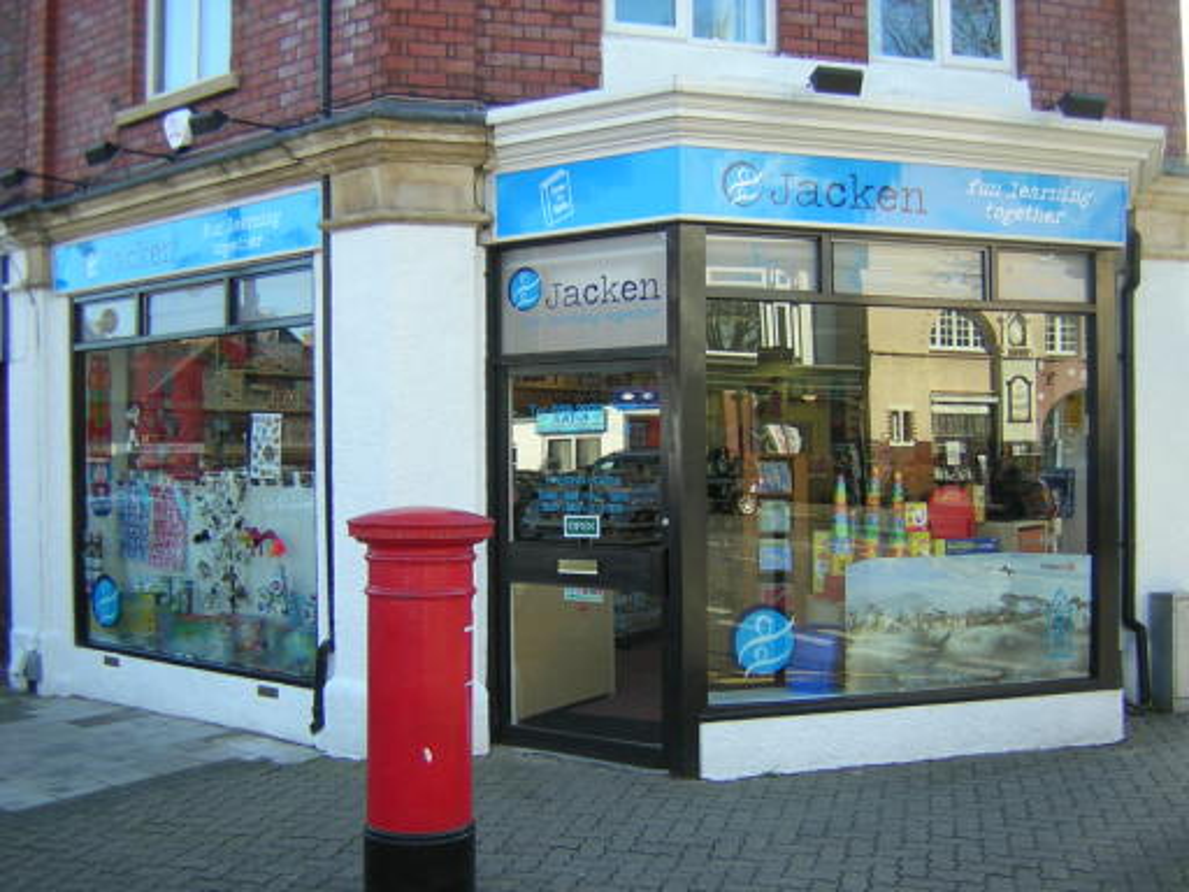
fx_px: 1237
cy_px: 446
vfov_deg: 39.7
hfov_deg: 51.4
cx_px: 594
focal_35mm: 36
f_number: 2.6
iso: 100
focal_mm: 4.7
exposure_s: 1/200
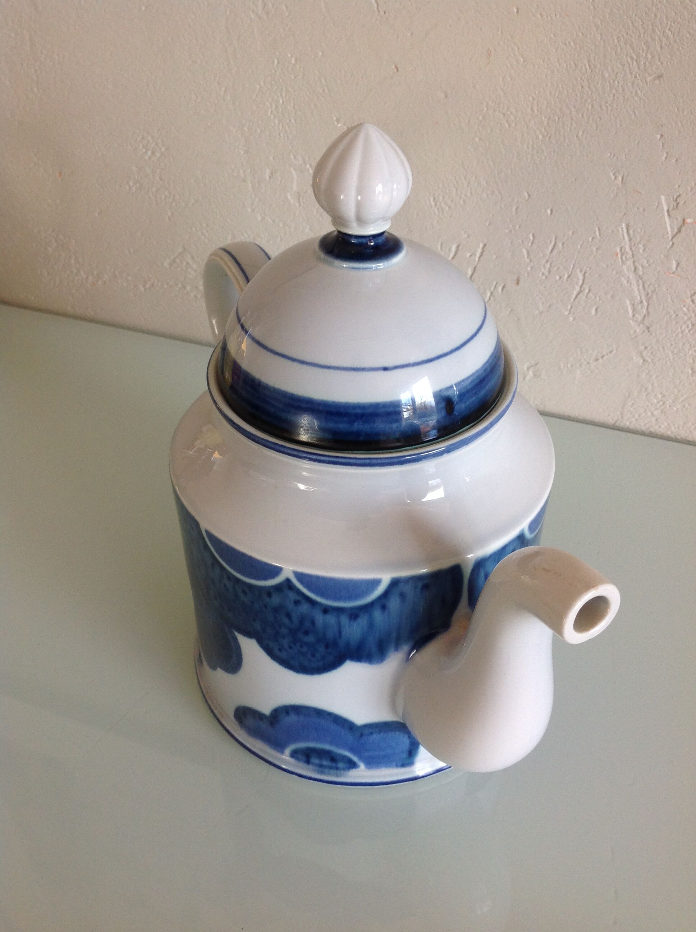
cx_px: 348
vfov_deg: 52.7
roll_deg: +1.3
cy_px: 466
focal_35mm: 35
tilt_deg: -38.5
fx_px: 941
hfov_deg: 40.6
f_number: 2.4
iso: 80
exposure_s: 1/120
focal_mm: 4.28
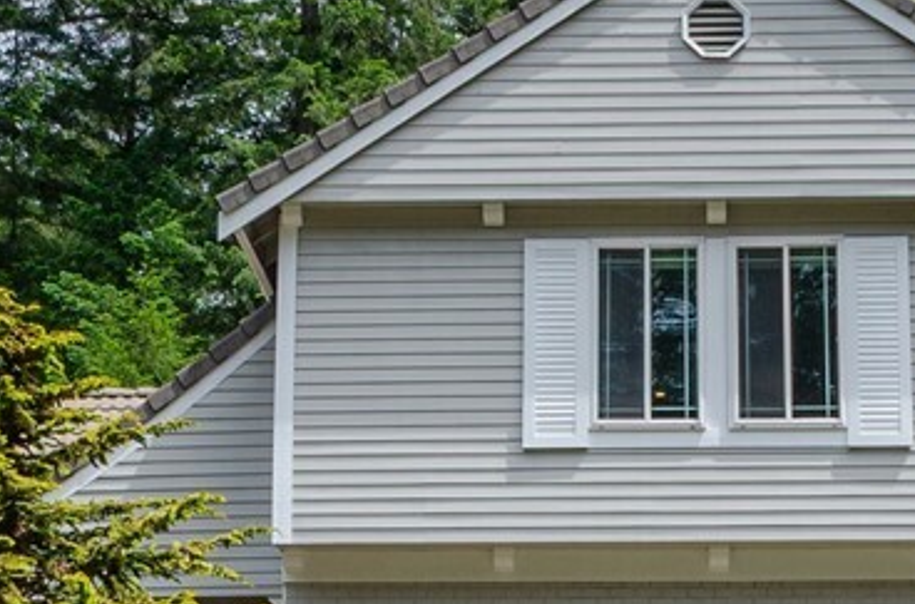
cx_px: 599
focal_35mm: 125
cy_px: 421
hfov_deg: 16.4
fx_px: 3168
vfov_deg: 10.9
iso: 140
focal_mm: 18
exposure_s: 1/250
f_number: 8
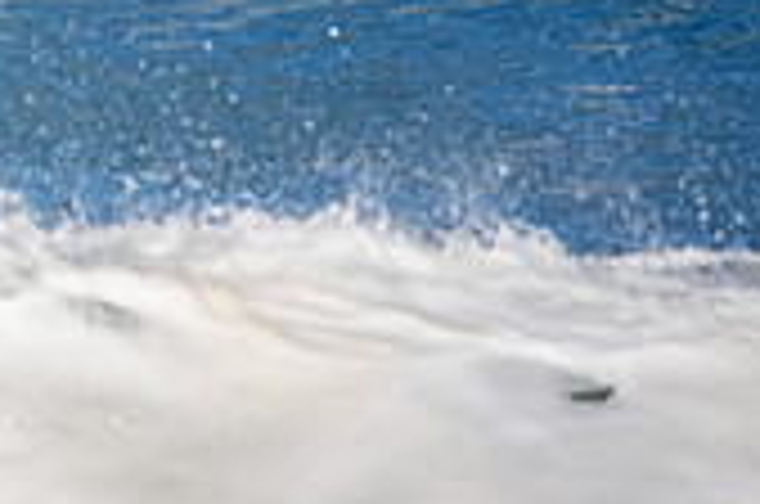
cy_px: -232
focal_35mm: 2013
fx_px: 42416
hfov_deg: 1.0
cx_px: -499
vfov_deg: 0.7
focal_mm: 390
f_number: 5.6
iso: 320
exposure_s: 1/2000
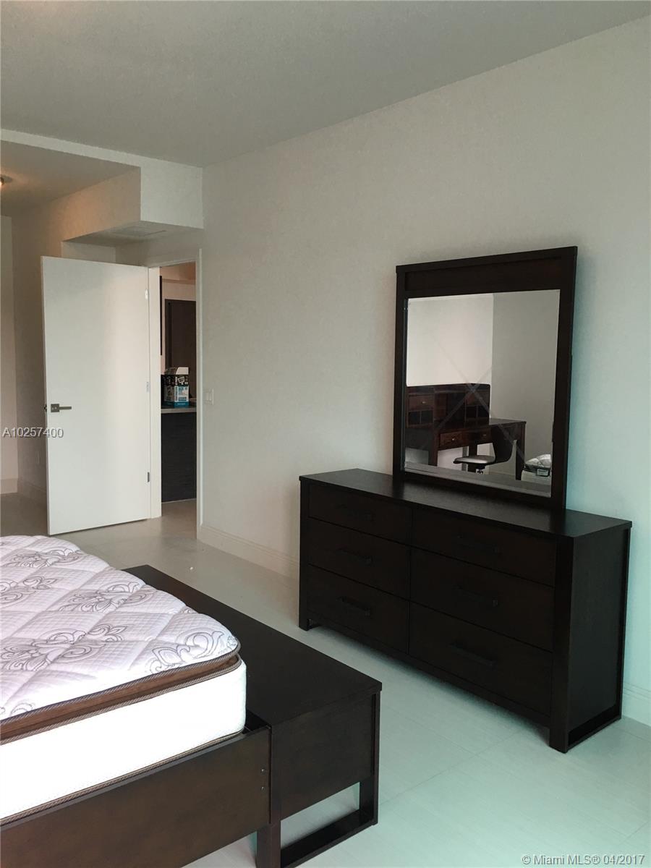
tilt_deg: -5.0
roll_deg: -0.8
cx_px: 326
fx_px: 727
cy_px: 434
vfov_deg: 61.7
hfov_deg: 48.2
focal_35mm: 29
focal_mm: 4.15
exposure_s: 1/30
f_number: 2.2
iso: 25
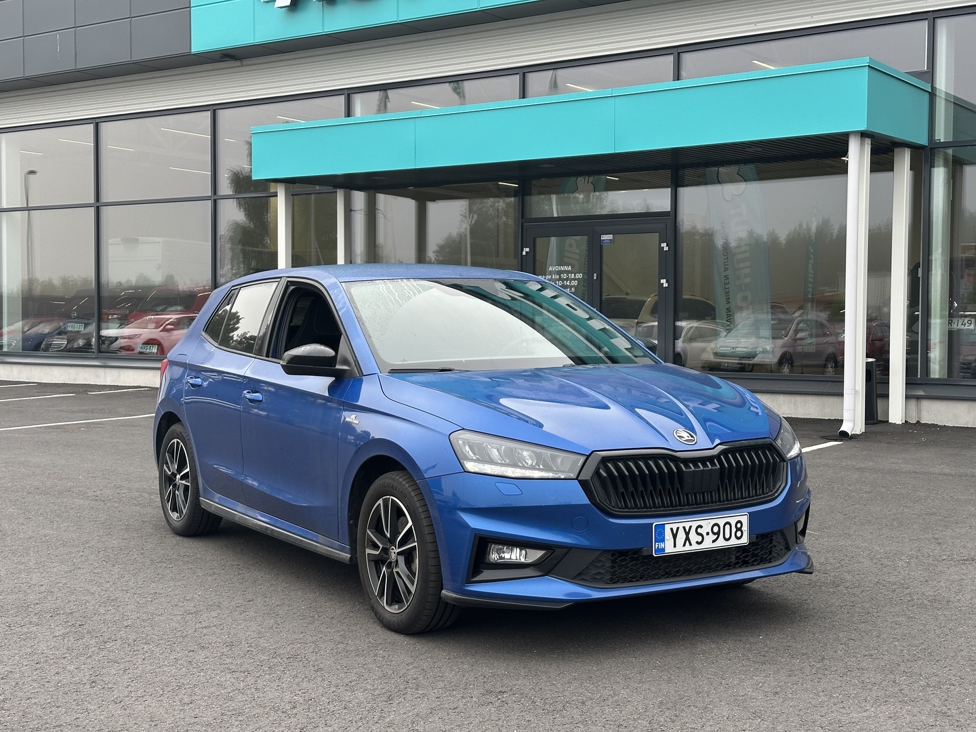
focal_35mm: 48
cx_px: 488
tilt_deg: -1.7
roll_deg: +0.7
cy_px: 366
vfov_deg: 30.3
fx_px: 1353
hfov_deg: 39.7
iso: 64
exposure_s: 1/454
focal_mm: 6.86
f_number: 1.78
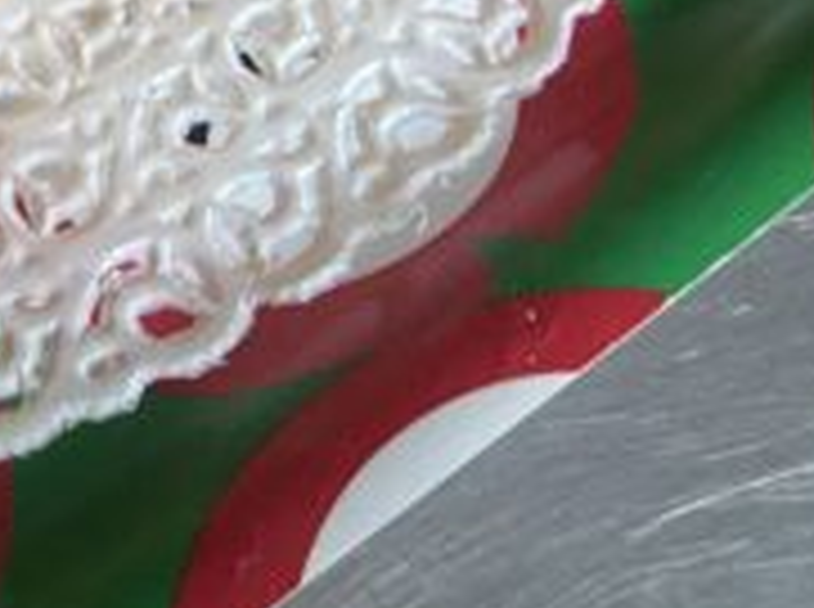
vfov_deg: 13.6
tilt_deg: -61.2
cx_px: -645
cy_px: -504
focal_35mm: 96
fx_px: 2253
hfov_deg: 16.9
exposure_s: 1/60
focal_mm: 4.25
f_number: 1.8
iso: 250
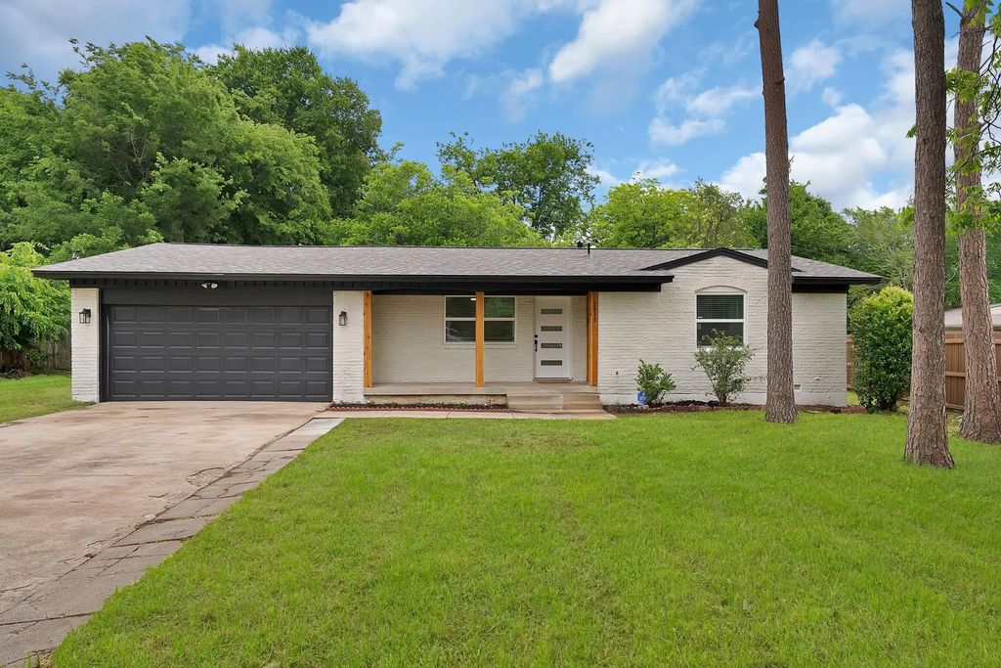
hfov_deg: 78.6
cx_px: 500
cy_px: 334
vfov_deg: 57.2
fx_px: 612
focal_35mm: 22
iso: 640
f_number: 9
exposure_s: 1/100
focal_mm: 22
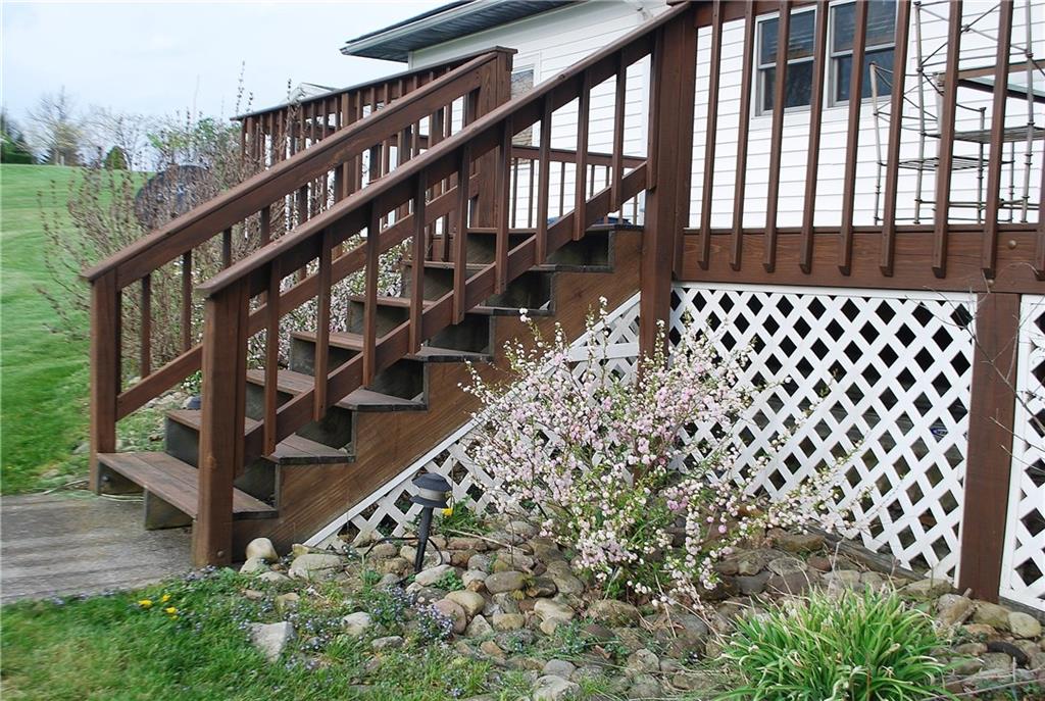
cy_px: 350
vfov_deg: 37.0
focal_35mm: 36
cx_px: 522
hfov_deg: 53.0
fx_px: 1047
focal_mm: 24
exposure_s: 1/125
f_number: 5.6
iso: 100
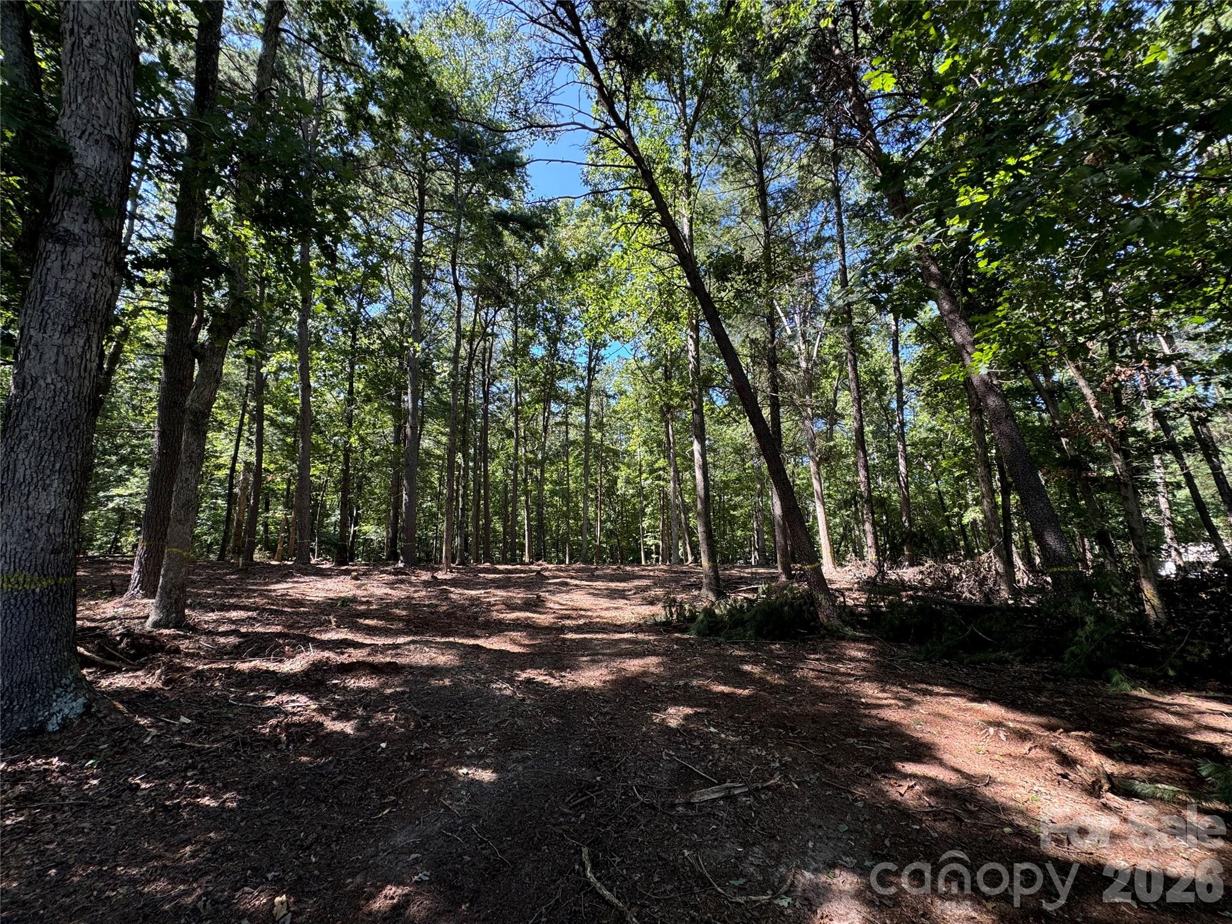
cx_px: 616
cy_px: 462
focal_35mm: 14
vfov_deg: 85.7
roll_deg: +1.0
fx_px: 498
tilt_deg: +10.7
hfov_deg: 102.1
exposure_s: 1/118
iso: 40
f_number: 2.2
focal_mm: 2.22
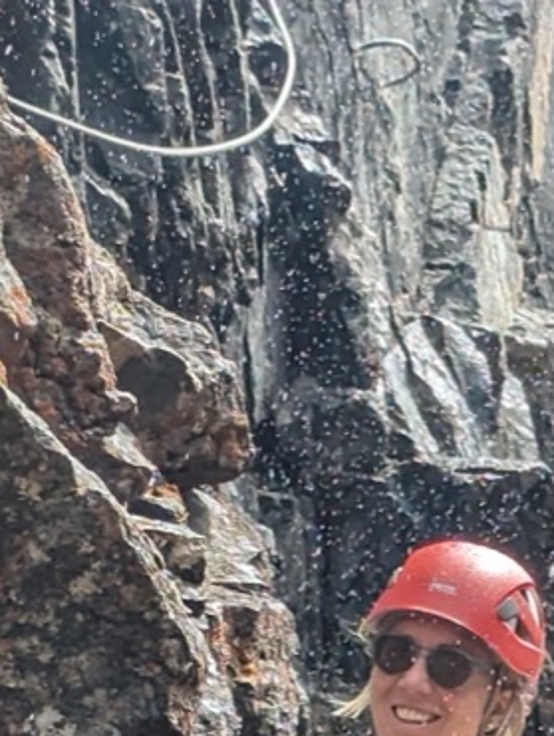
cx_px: 466
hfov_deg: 6.4
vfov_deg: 8.3
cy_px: 1073
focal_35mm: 233
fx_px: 4963
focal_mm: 6.81
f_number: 1.85
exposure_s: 1/661
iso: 49
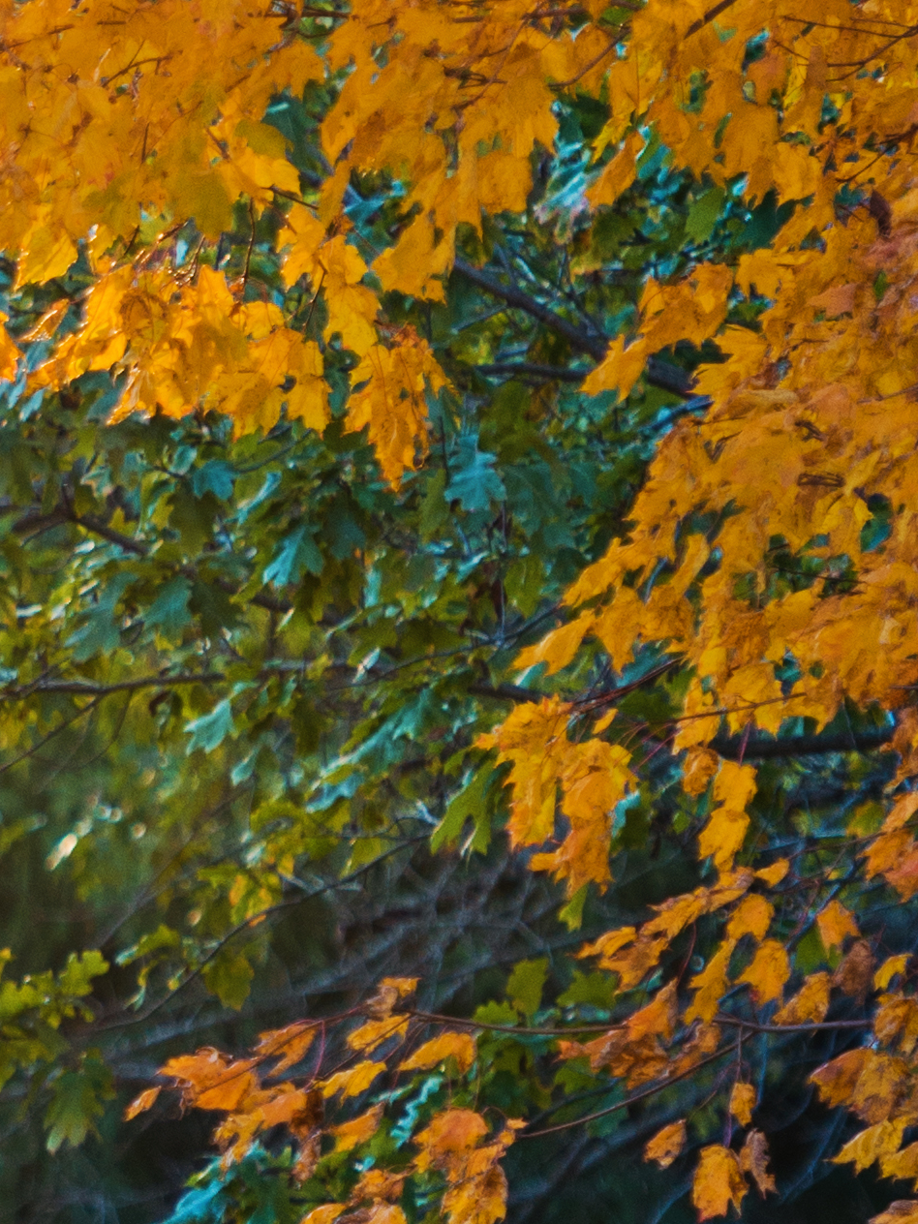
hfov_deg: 1.7
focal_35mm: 868
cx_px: -878
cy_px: 16
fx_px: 30692
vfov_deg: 2.3
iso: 200
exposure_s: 1/160
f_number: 2.8
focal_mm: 155
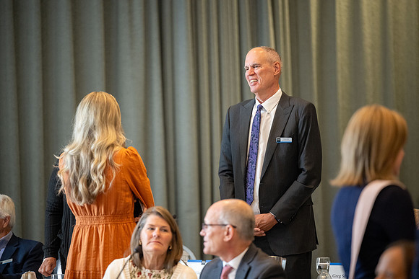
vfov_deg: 6.9
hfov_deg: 10.3
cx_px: 210
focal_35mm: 200
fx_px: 2328
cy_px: 140
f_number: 2.8
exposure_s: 1/200
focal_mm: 200
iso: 2500
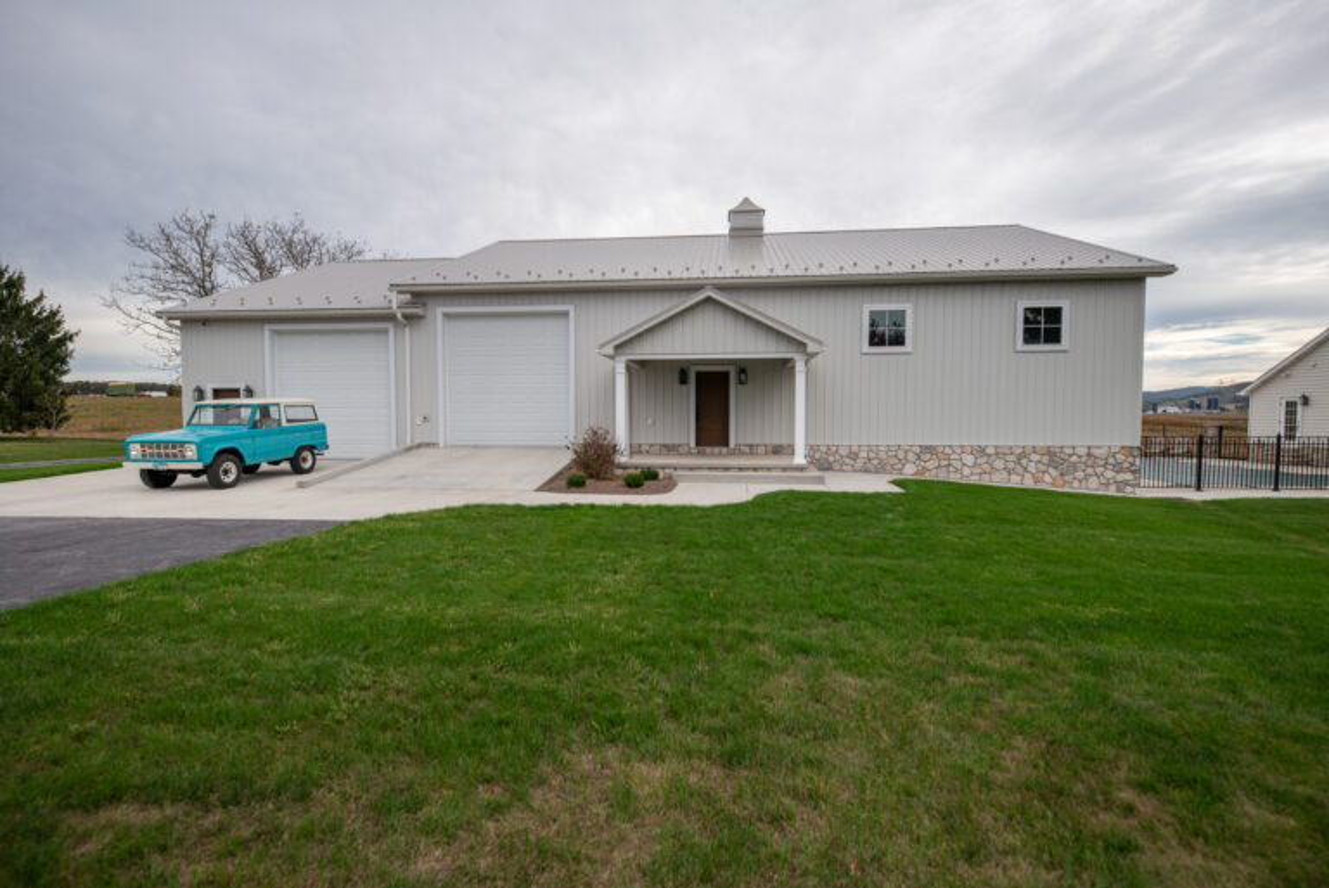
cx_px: 664
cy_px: 444
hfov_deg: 93.2
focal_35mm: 17
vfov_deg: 70.5
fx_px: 628
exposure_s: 1/4000
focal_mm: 17
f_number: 3.5
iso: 320
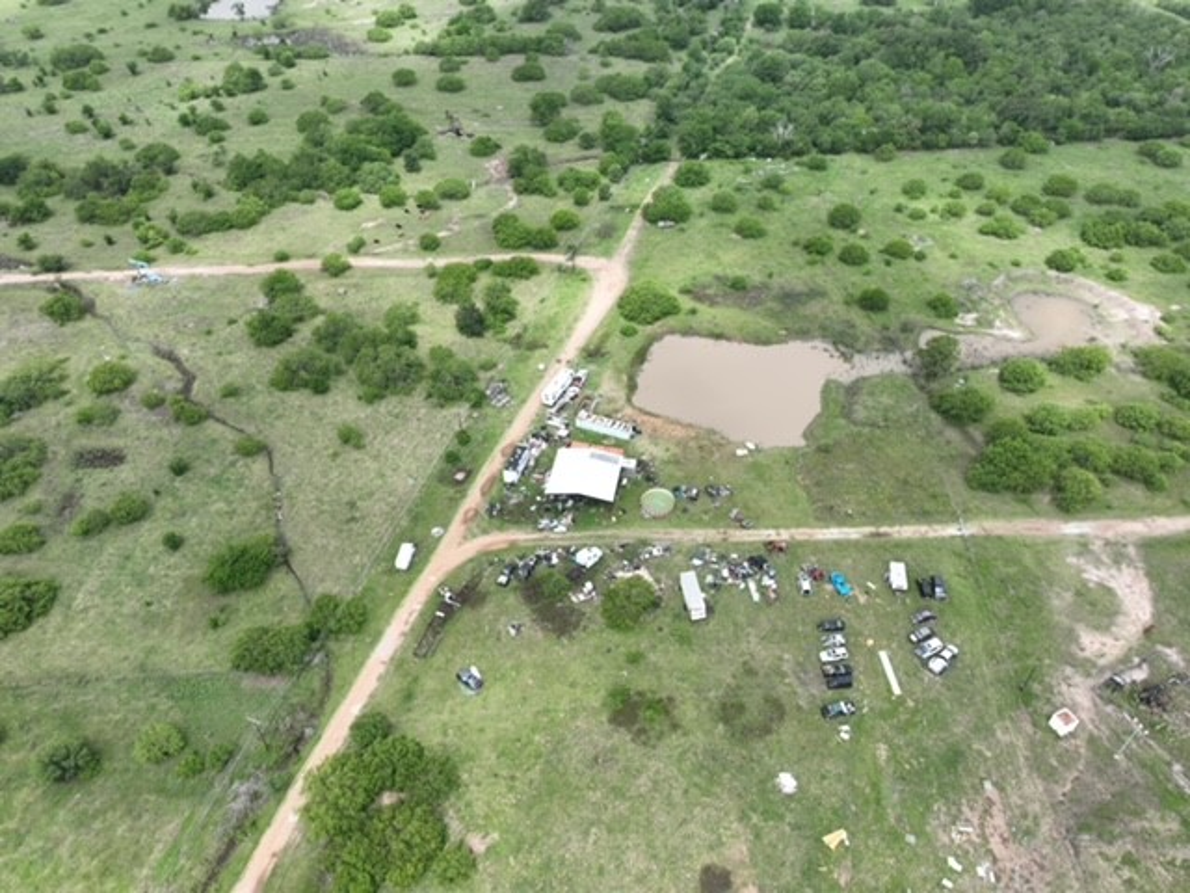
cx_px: 595
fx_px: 825
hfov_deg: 71.6
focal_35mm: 24
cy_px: 446
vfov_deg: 56.8
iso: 100
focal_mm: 12.29
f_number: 2.8
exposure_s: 1/1000
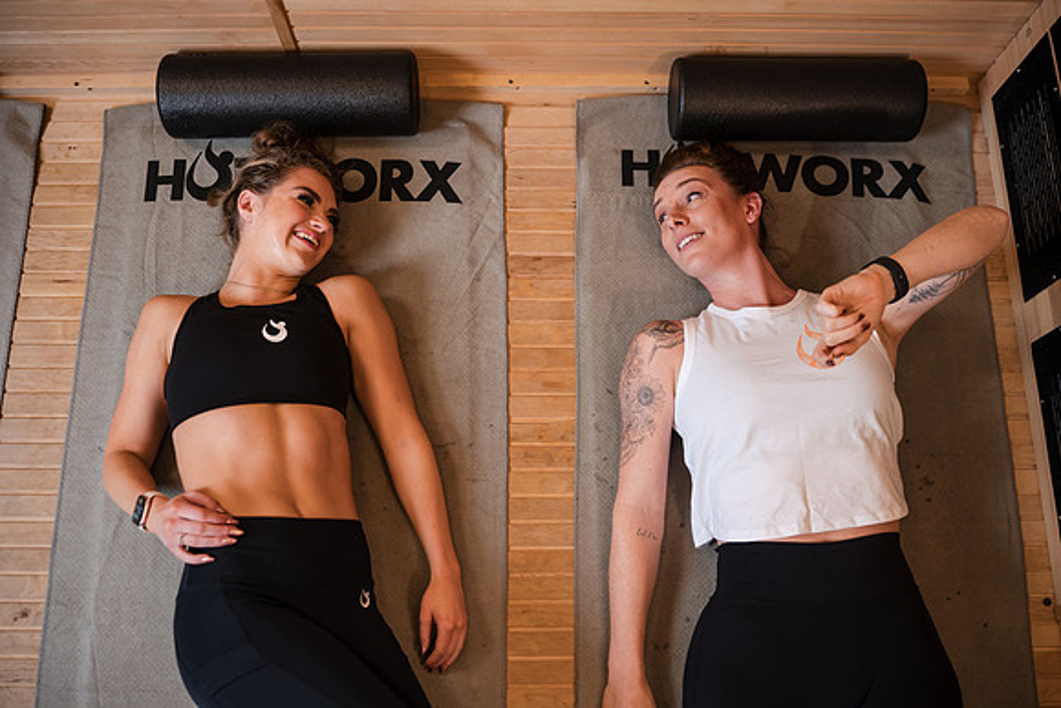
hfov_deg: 54.4
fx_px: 1032
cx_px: 530
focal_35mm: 35
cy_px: 354
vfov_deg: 37.9
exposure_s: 1/125
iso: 400
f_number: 3.2
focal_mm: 35
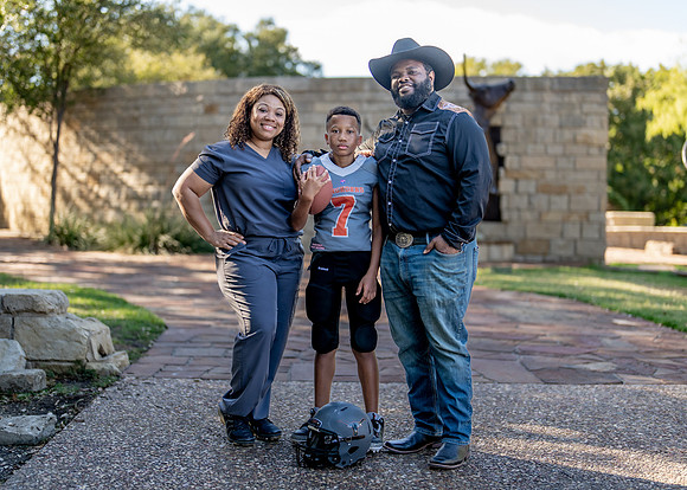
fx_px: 1111
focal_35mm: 57
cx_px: 361
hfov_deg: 34.4
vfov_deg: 24.9
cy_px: 243
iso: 100
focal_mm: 50
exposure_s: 1/1000
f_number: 1.2
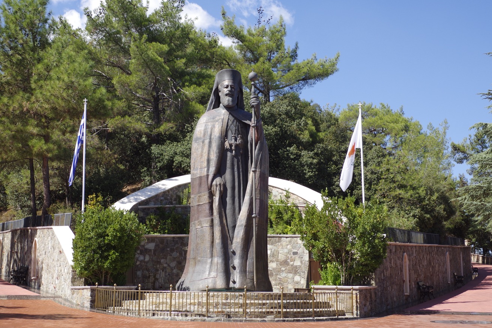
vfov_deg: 24.1
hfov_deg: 35.6
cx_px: 228
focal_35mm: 56
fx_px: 765
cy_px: 137
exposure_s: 1/125
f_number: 10
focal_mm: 31
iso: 100
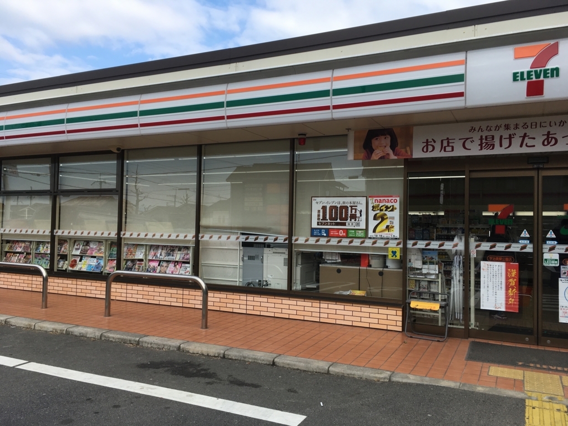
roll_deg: -1.5
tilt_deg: +1.2
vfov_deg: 48.2
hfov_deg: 61.7
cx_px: 284
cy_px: 213
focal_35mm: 29
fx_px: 476
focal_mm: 4.15
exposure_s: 1/686
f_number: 2.2
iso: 25
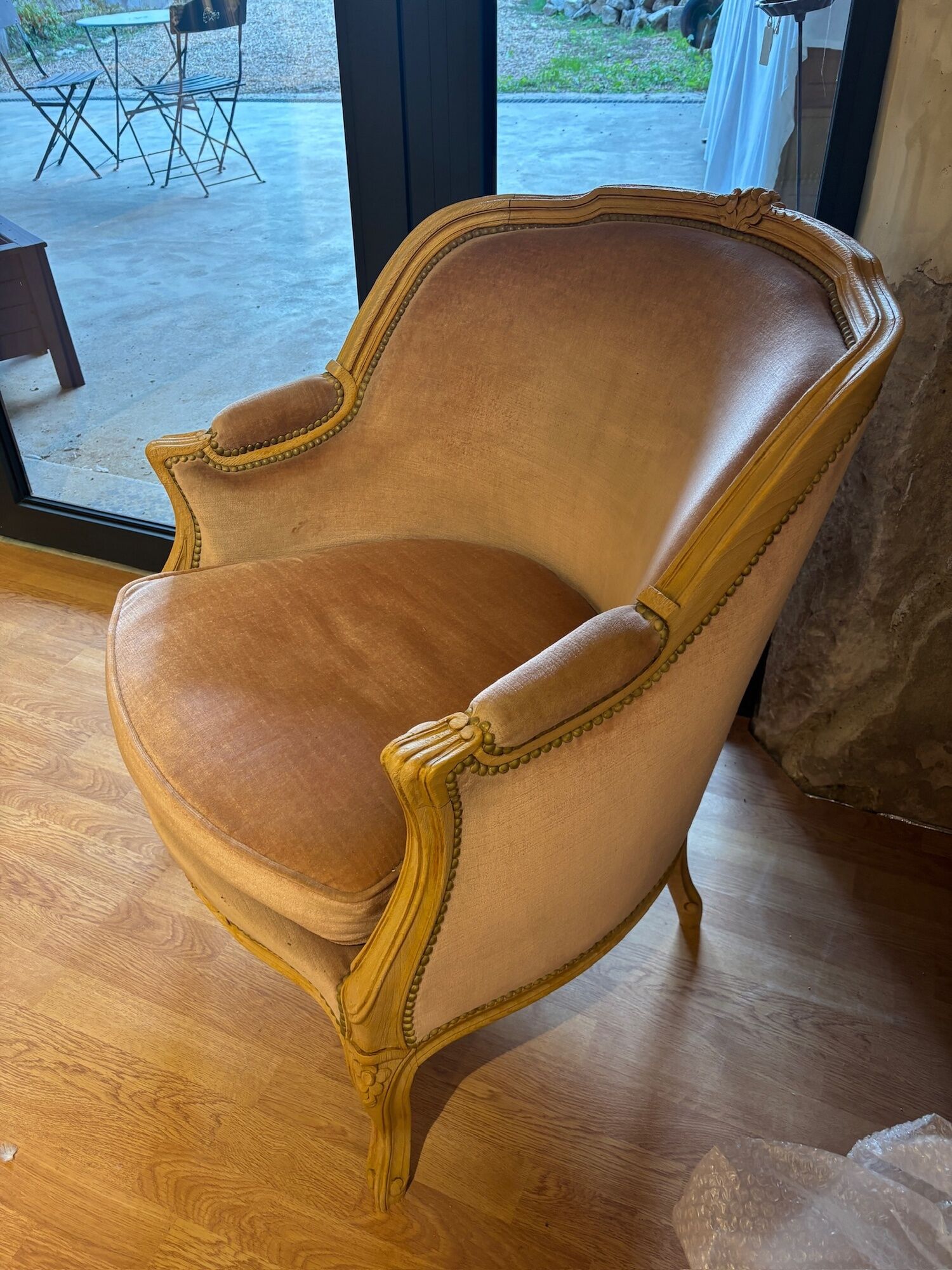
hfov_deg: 53.1
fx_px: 953
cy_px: 635
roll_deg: +0.9
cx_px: 476
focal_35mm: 26
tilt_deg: -35.6
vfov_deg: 67.3
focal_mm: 5.96
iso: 160
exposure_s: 1/50
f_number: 1.6
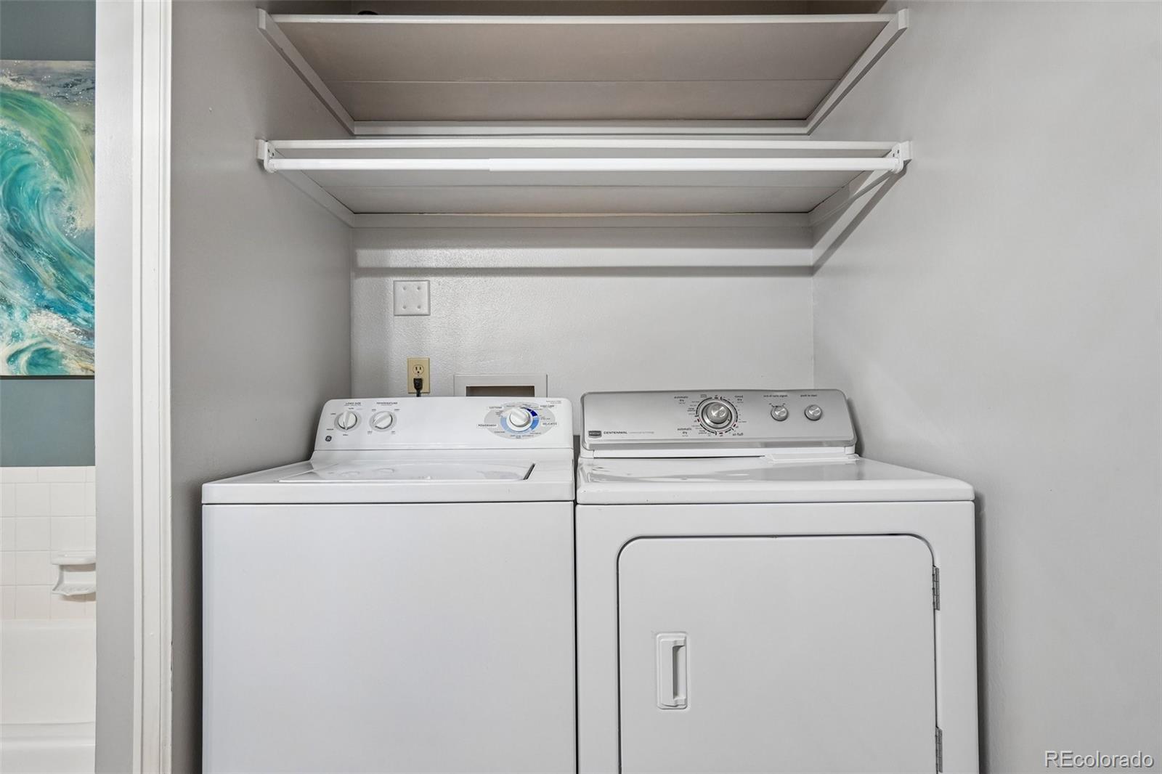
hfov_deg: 85.4
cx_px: 581
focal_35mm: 20
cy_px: 387
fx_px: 629
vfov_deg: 63.2
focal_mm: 13
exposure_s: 1/5
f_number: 8
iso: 400
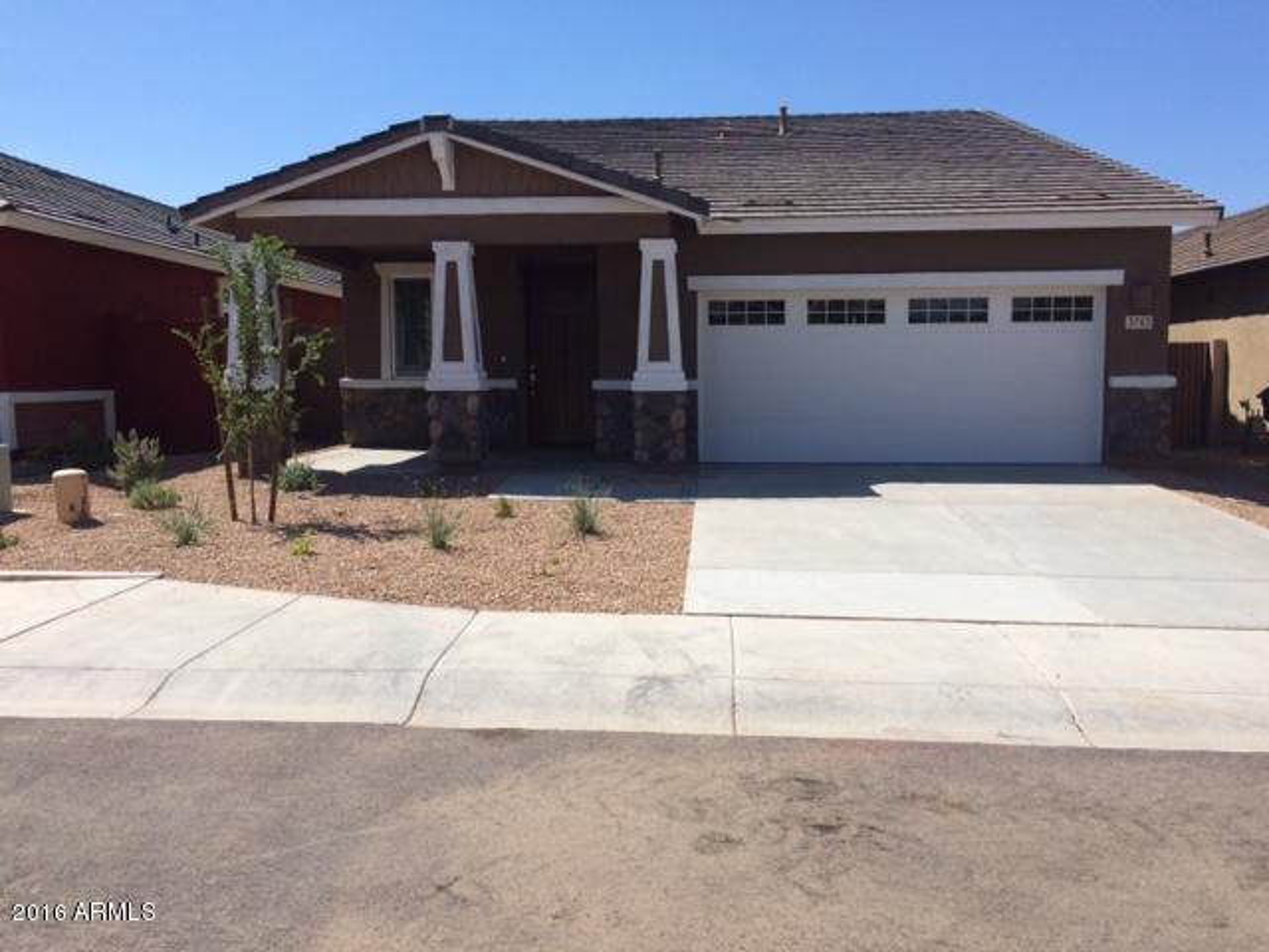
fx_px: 1063
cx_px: 634
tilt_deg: -6.8
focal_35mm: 29
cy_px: 476
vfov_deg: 48.2
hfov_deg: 61.7
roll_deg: -0.1
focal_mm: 4.15
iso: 32
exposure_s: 1/2740
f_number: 2.2
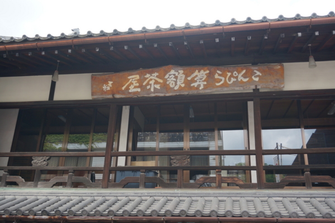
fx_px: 335
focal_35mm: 36
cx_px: 168
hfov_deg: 53.2
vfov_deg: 36.8
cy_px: 112
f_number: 5
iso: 100
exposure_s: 1/80
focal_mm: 24
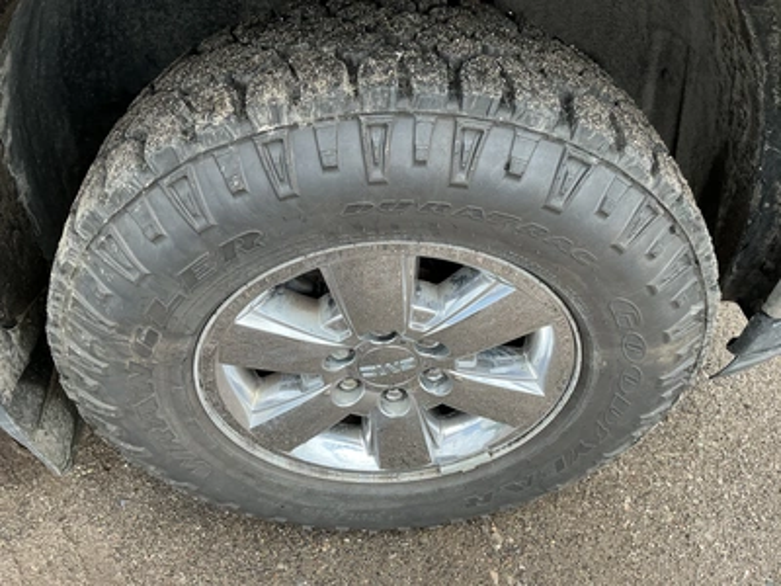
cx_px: 390
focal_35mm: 28
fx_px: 632
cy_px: 293
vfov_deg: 49.7
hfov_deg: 63.4
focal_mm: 3
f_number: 1.8
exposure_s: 1/406
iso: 25
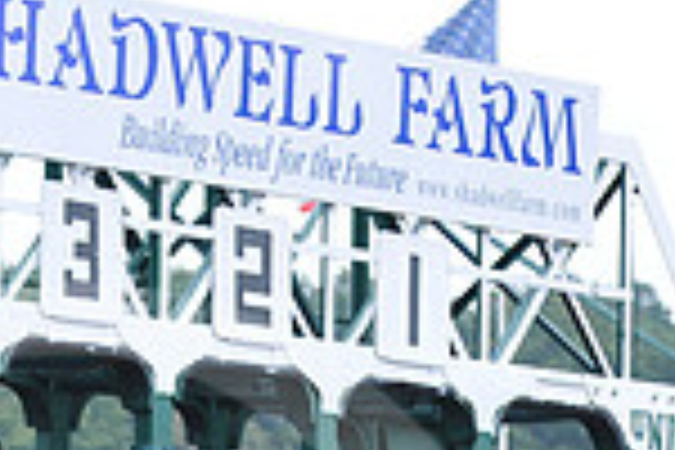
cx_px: 45
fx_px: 7593
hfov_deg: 5.1
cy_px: 844
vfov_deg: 3.4
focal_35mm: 405
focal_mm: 70
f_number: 3.5
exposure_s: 1/2000
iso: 640
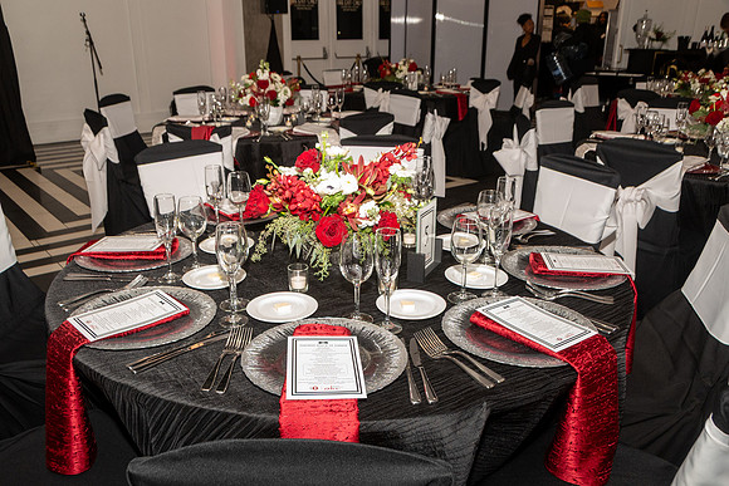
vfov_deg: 43.6
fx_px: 608
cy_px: 243
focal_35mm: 30
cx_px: 364
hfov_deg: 61.9
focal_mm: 20
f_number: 7.1
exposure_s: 1/200
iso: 1000
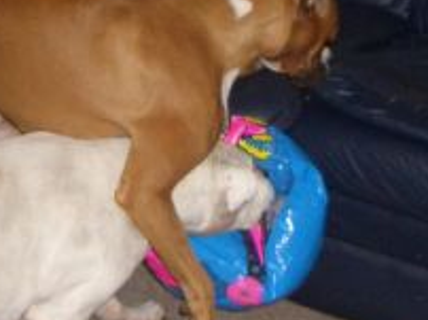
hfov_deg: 17.7
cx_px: 140
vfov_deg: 13.2
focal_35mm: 111
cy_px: 34
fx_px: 1371
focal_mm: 5.8
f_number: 2.6
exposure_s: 1/60
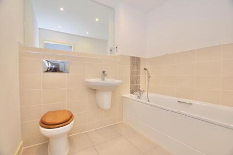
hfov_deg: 100.4
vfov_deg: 77.3
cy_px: 78
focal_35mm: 15
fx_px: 97
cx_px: 116
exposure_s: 1/80
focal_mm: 10
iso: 800
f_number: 4.5
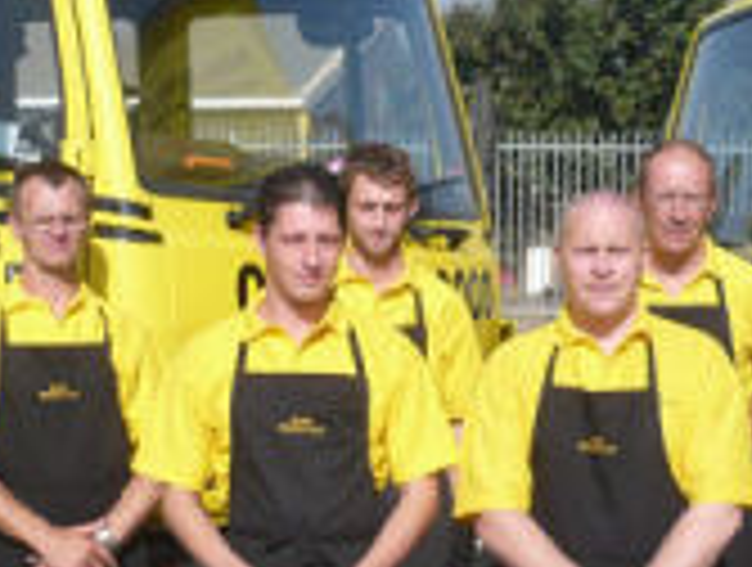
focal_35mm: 107
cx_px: 518
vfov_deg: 13.9
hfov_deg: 18.3
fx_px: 2329
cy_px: 392
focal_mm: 5.8
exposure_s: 1/200
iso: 100
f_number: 8
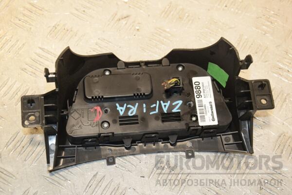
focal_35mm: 75
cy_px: 98
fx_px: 608
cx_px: 146
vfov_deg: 18.2
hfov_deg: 27.0
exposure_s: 1/200
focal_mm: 50
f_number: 7.1
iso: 800
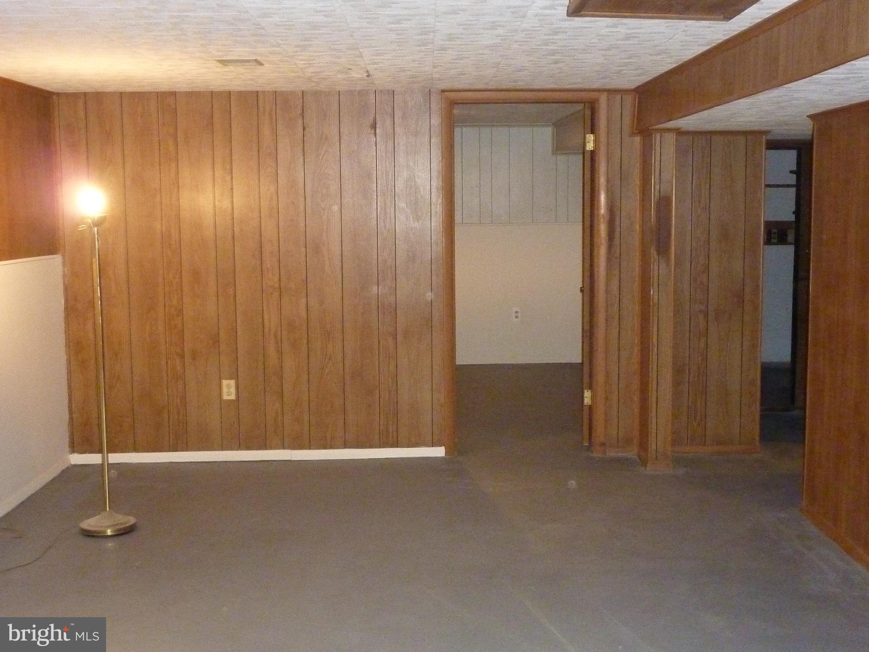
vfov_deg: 30.3
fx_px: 1205
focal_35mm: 48
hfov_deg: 39.7
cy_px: 326
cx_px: 434
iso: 1000
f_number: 3.6
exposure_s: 1/30
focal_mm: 6.5
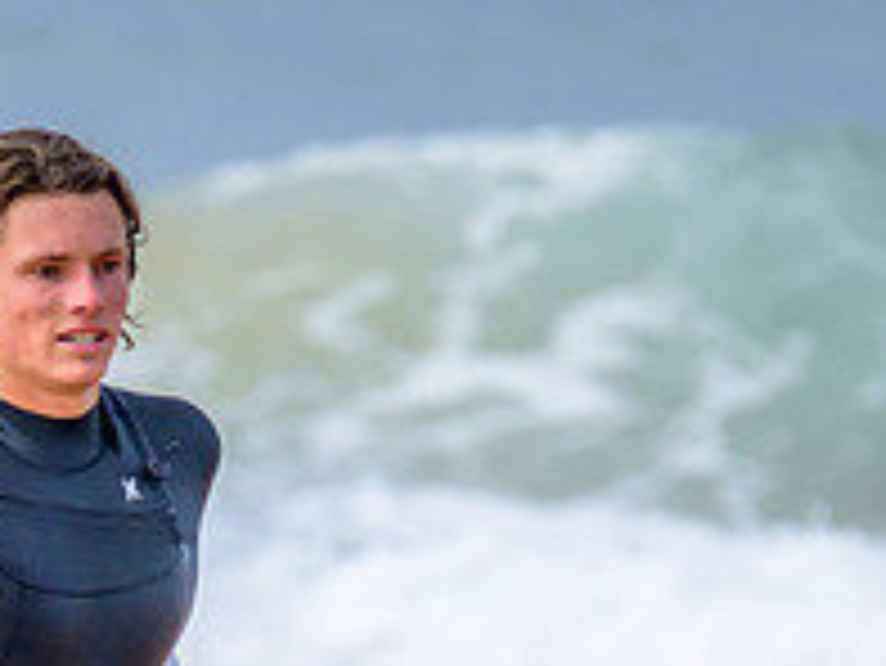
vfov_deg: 0.7
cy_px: 799
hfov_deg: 0.9
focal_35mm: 2266
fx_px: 58034
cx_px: 54
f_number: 11
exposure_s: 1/2000
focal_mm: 800
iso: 1250
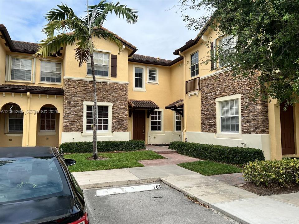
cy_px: 112
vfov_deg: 53.1
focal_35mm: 26
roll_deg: +0.1
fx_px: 225
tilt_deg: +5.4
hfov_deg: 67.3
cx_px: 150
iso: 50
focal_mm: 5.7
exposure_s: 1/3831
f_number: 1.5
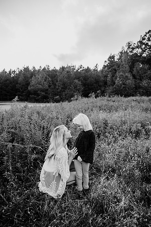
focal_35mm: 24
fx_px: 151
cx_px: 76
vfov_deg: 73.7
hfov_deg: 53.1
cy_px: 114
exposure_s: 1/1250
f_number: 2.5
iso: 250
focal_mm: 24
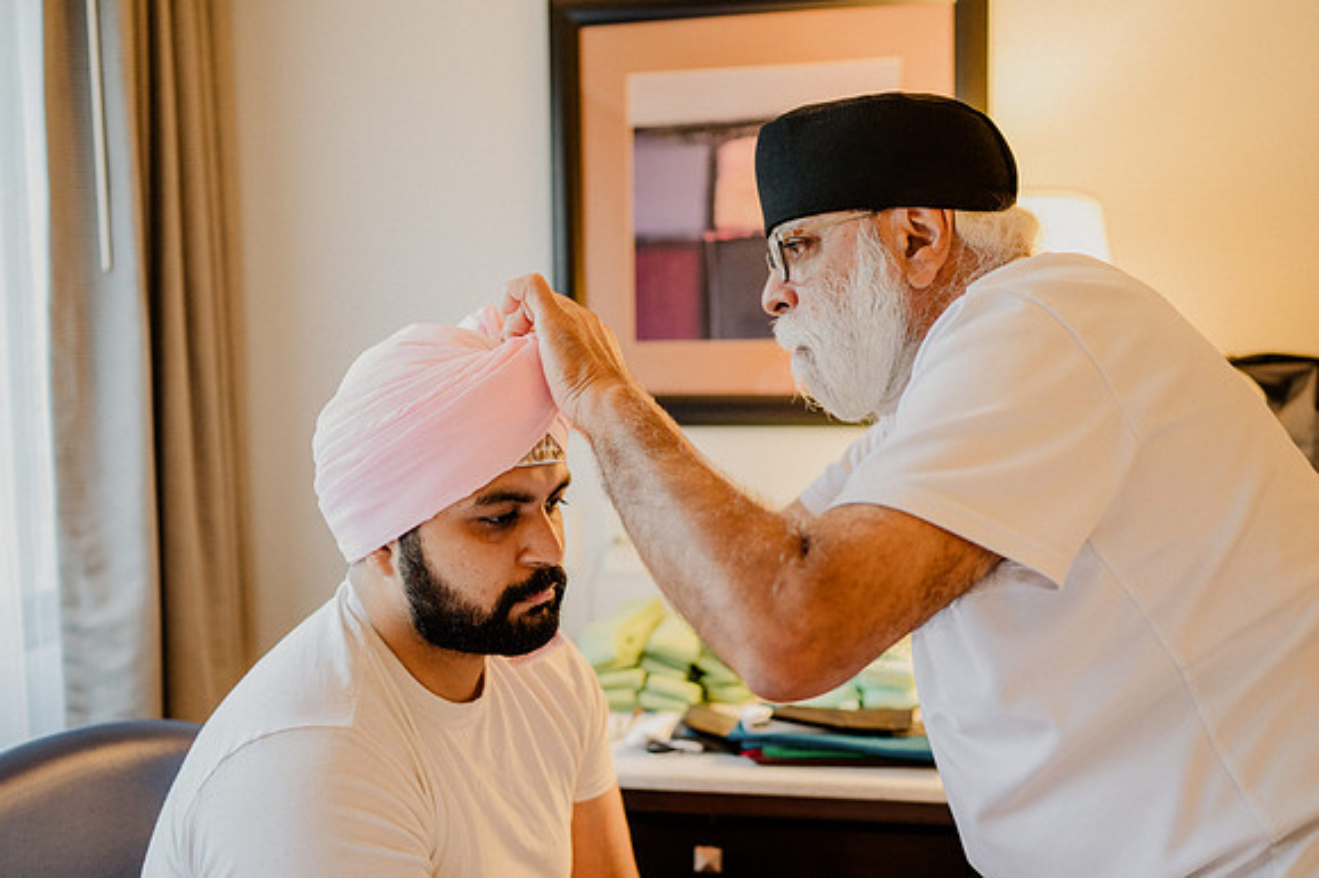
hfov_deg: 51.4
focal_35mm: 37
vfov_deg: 35.5
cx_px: 695
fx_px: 1370
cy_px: 458
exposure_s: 1/100
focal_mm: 35
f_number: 2
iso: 2000
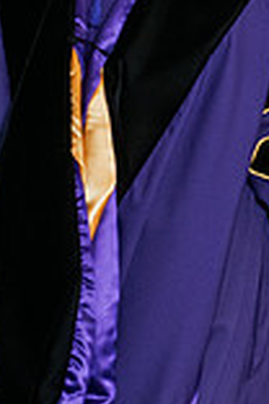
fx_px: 2914
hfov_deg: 5.3
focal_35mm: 260
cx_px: 341
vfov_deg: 7.9
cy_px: 38
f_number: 5
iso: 2000
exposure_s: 1/200
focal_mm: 70
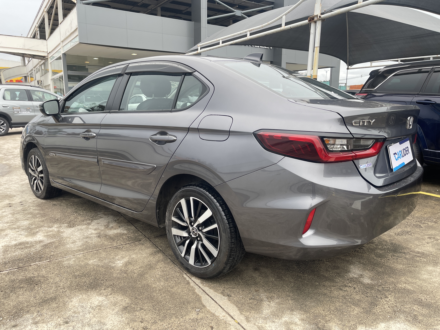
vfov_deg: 54.9
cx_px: 220
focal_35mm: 25
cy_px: 165
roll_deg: -0.5
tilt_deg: -10.6
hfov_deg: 69.4
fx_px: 318
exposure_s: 1/265
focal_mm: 5.1
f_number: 1.6
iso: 32
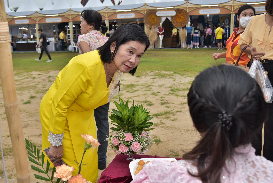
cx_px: 136
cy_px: 92
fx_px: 288
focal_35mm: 38
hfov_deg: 50.7
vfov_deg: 35.1
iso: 200
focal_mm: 38
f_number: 7.1
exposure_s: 1/250
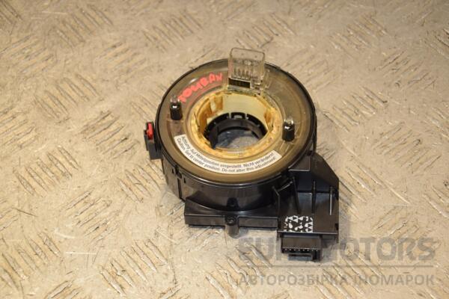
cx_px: 224
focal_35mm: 87
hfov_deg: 23.4
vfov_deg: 15.7
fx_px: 1085
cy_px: 150
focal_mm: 58
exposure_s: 1/200
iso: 800
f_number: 6.3
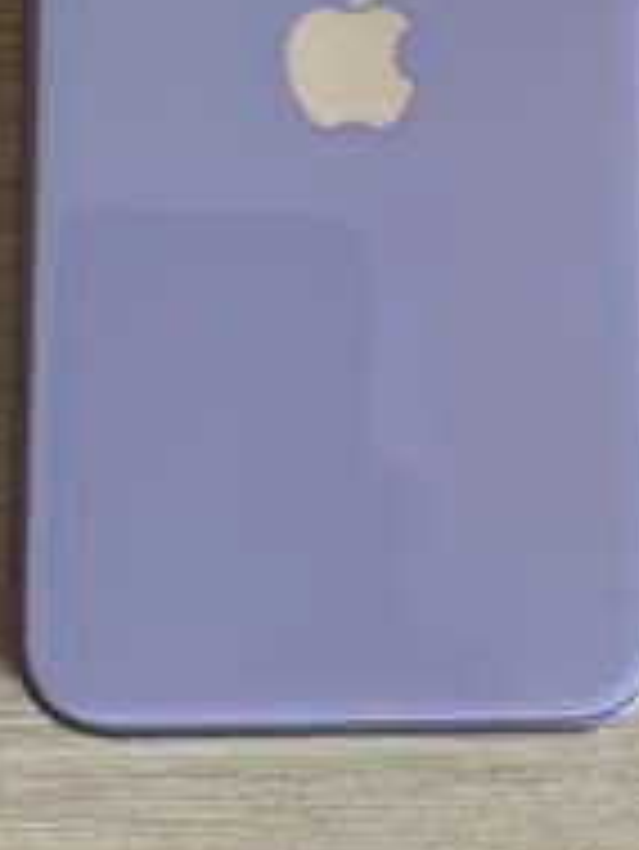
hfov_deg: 26.6
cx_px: 338
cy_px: 85
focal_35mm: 55
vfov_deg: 33.1
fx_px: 1352
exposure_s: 1/50
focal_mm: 4.25
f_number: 1.8
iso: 250
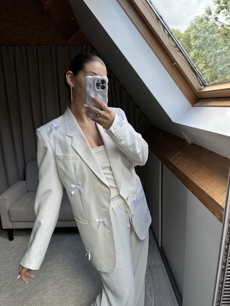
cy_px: 153
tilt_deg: -21.7
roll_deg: +2.0
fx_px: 213
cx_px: 115
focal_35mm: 24
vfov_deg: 71.6
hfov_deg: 56.8
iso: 64
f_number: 1.78
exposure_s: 1/196
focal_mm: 6.86
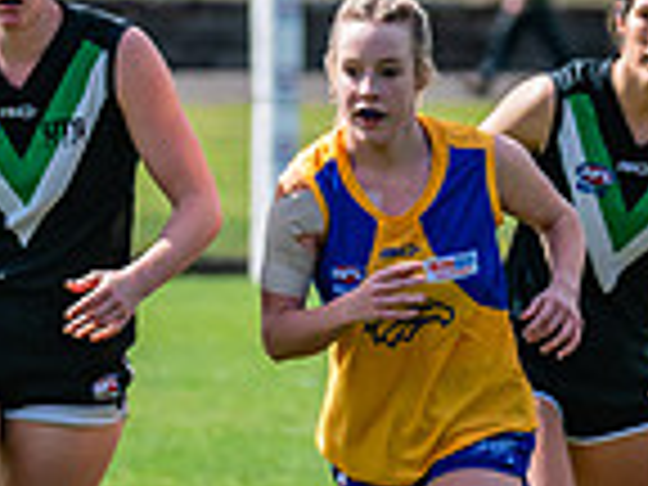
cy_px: 456
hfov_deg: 2.1
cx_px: -350
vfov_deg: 1.6
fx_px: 17915
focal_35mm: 957
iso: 800
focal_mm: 220
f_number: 7.1
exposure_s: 1/1600
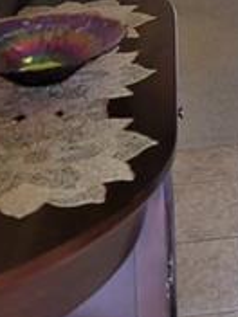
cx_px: 350
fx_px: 999
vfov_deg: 16.0
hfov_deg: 12.9
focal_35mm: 109
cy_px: -204
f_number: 1.8
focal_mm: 7
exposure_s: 1/120
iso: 250
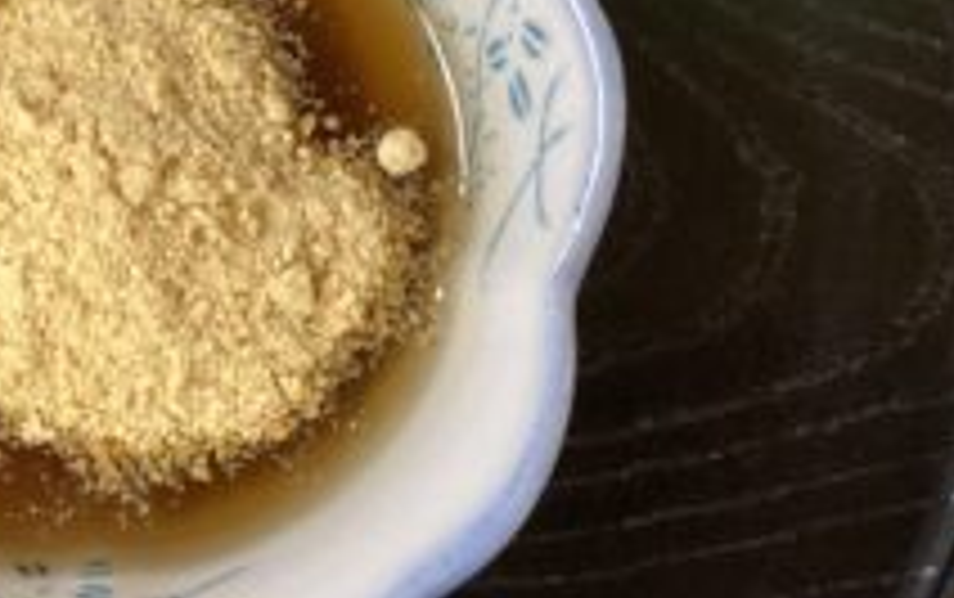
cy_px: 155
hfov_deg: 33.5
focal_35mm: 58
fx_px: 1510
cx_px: 128
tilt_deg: -82.0
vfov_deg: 22.2
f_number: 2.4
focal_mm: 3.3
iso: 320
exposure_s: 1/60
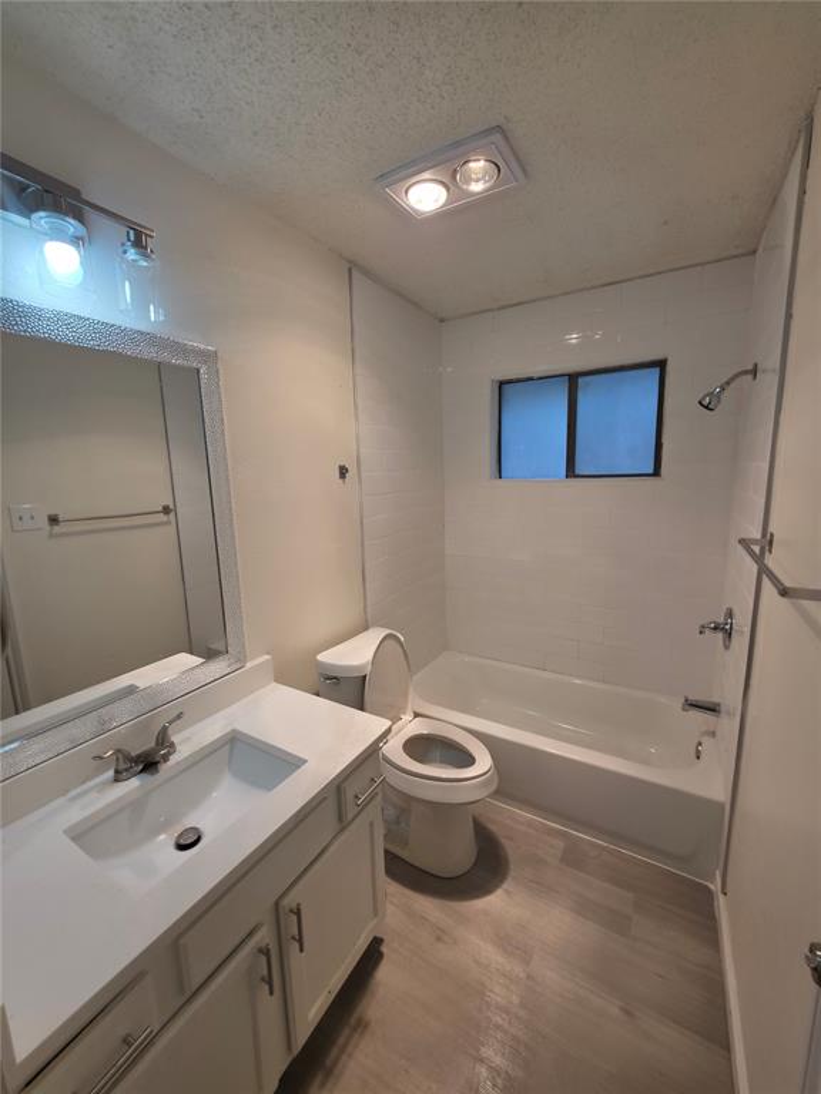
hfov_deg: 89.9
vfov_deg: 106.2
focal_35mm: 13
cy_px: 547
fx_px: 411
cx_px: 410
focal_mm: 2.2
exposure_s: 1/60
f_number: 1.9
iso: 25
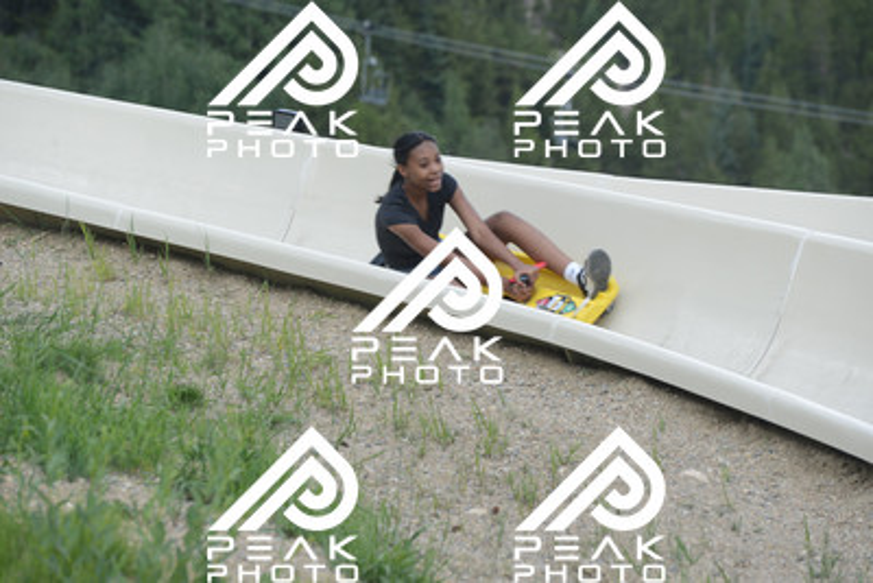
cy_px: 292
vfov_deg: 7.0
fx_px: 4730
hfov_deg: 10.5
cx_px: 436
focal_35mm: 195
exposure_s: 1/640
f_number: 6.3
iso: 560
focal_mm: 195
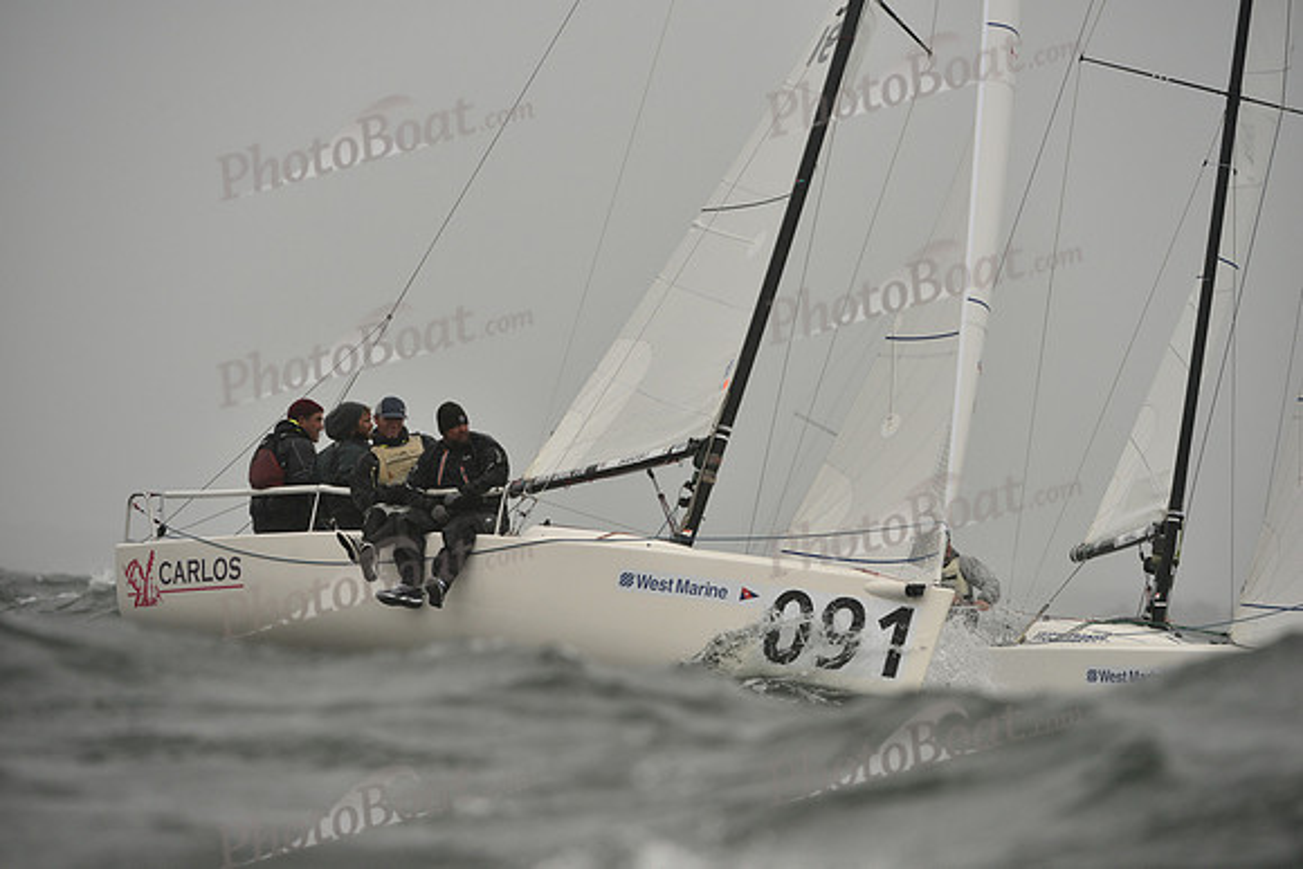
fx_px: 11222
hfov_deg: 6.6
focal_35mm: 310
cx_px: 652
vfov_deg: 4.4
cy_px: 434
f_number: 5.6
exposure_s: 1/1000
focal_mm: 310
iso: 400
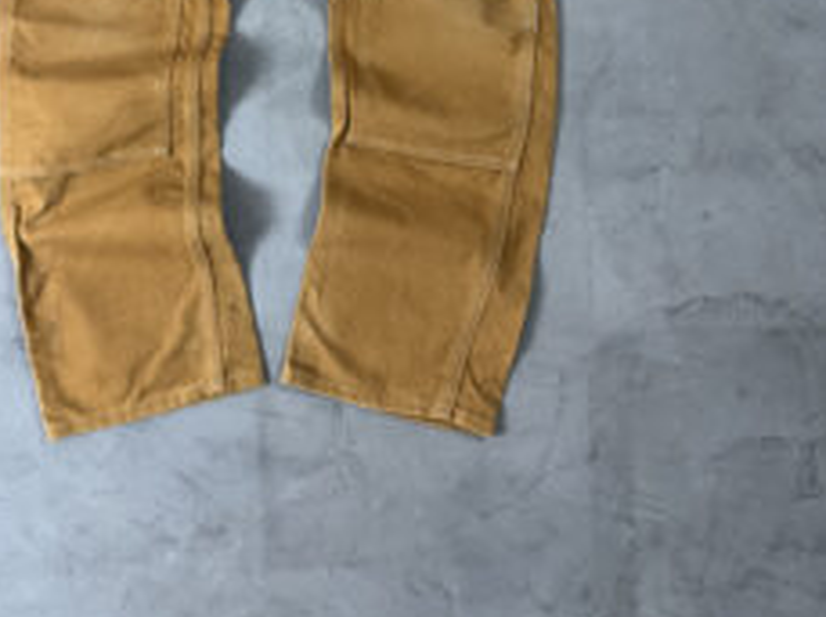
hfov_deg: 44.4
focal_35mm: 42
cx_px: 292
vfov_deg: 30.7
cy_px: -54
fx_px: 1001
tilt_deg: -83.1
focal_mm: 6.76
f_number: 1.78
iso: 160
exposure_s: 1/60
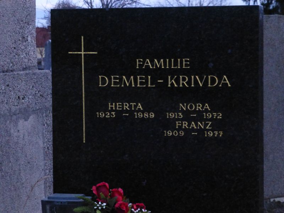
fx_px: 1001
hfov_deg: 16.1
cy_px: 106
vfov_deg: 12.1
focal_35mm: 122
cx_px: 142
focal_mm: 21.8
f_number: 5.4
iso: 1600
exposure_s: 1/15
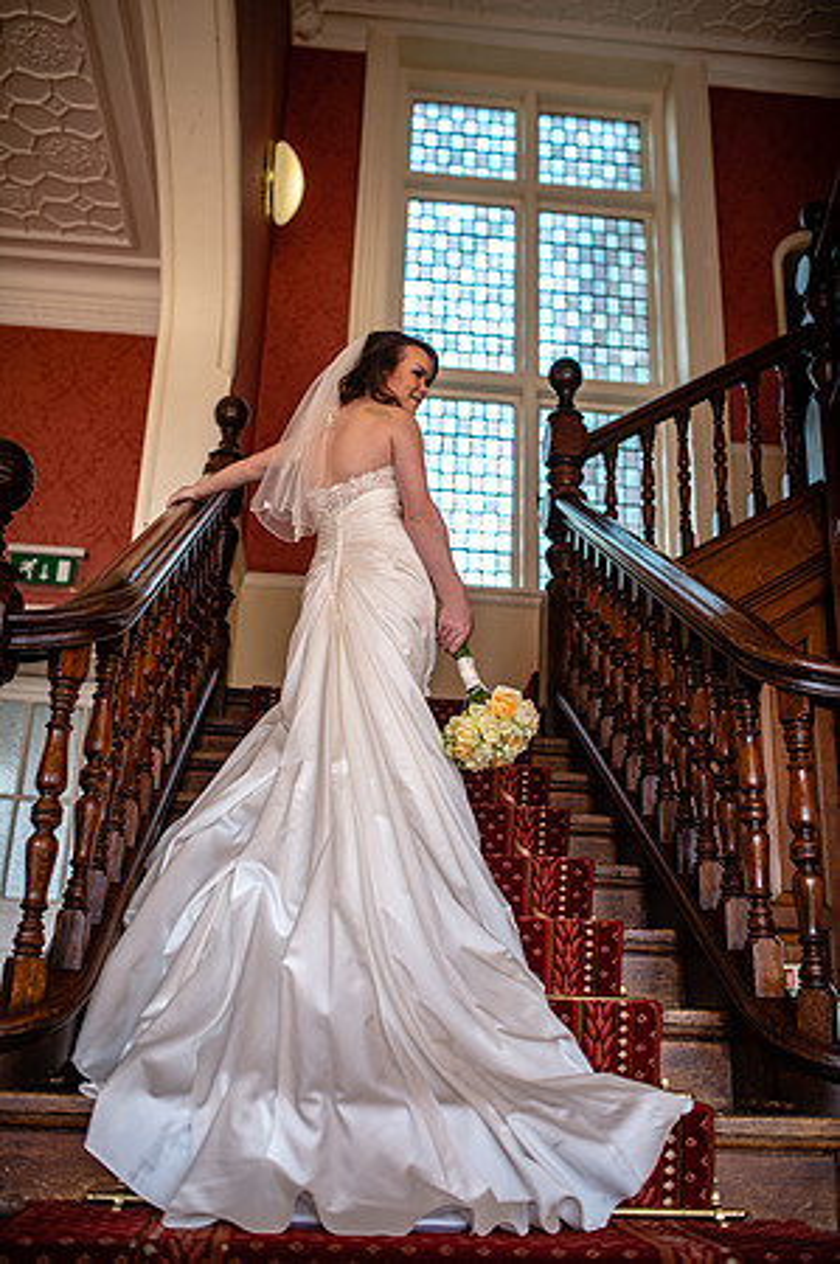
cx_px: 420
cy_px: 632
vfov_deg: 54.5
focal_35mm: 35
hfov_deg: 37.8
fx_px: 1228
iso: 100
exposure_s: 1/160
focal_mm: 35
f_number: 2.2
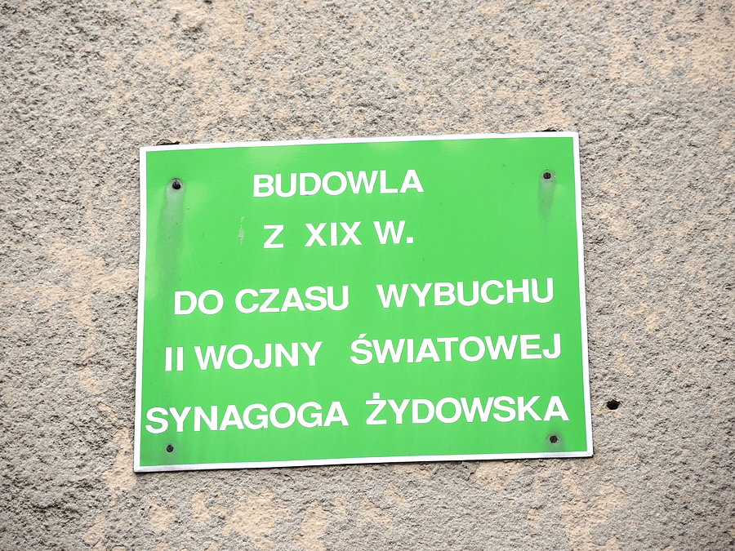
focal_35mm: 152
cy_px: 276
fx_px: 3227
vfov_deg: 9.8
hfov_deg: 13.0
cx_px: 368
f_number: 3.5
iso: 80
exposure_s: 1/250
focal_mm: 32.6
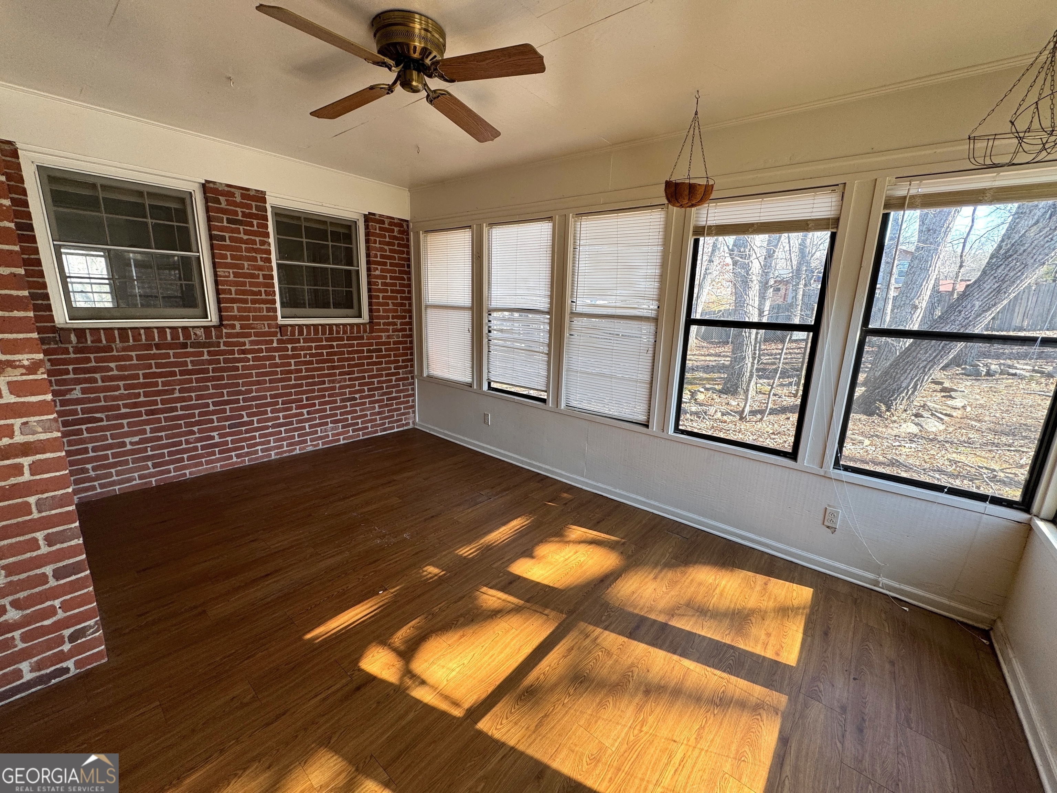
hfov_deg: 102.1
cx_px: 528
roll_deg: -1.7
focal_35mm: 14
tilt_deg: -12.2
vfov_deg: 85.7
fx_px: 427
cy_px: 396
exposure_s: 1/99
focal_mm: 2.22
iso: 50
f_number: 2.2
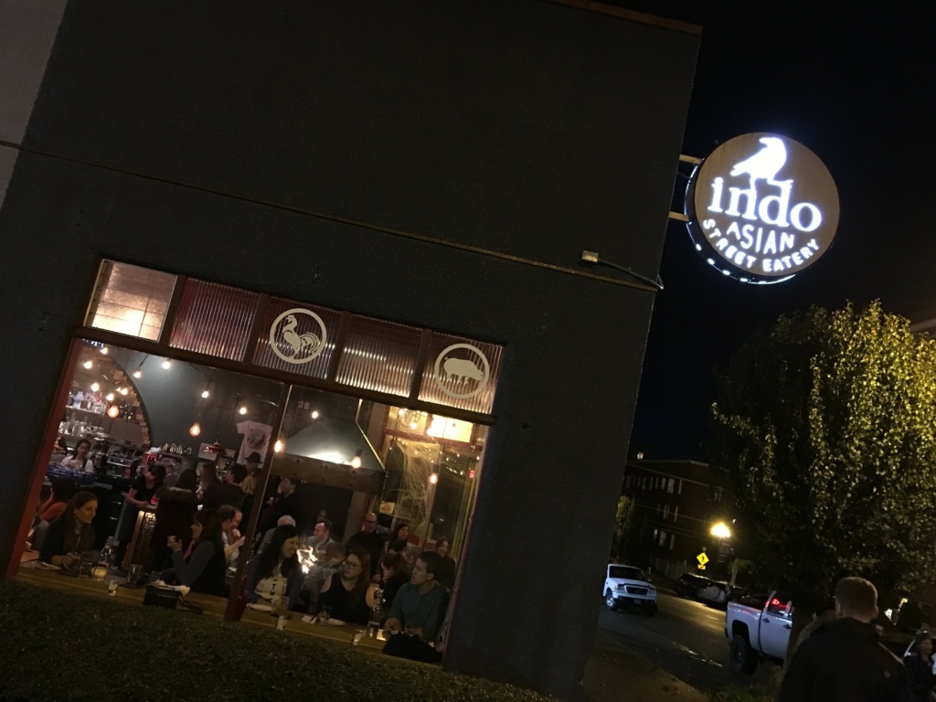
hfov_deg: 61.7
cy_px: 351
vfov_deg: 48.2
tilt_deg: +9.1
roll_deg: -11.5
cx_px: 468
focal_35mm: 29
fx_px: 784
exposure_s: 1/4
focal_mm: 4.15
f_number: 2.2
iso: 80
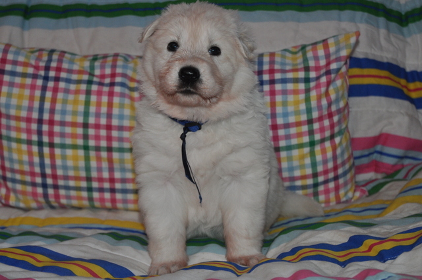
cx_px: 211
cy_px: 140
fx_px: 702
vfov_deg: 22.6
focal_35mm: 60
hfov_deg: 33.4
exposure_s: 1/60
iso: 720
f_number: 4.2
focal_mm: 40
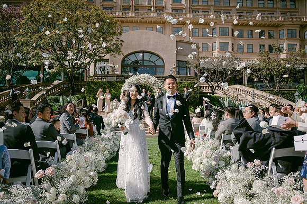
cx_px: 158
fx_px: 250
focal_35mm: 29
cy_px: 102
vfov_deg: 44.5
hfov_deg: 63.2
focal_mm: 28
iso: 100
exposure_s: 1/2500
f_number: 2.8
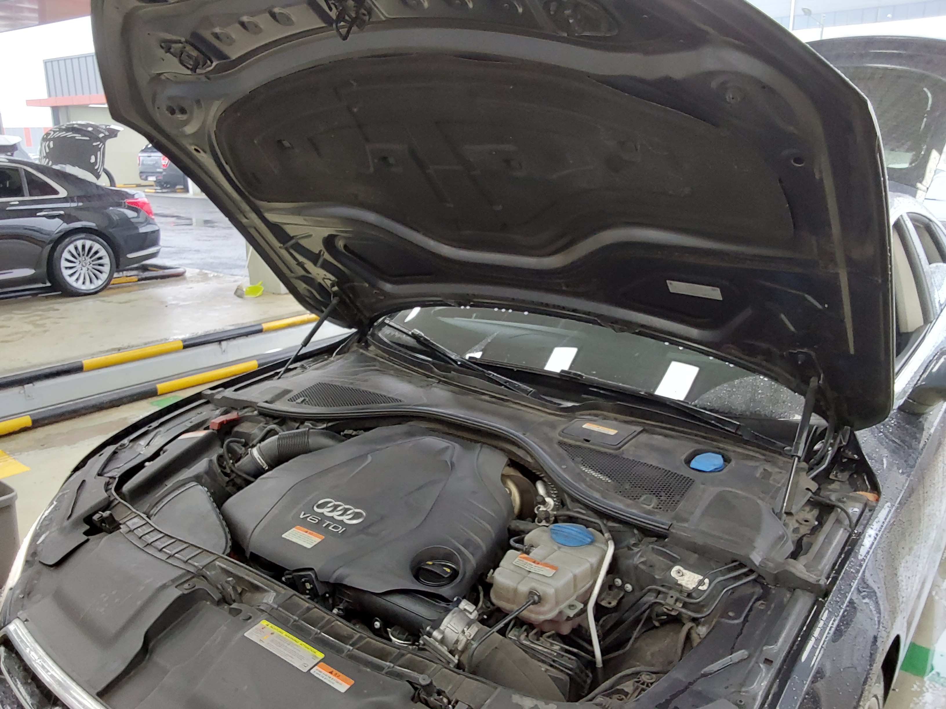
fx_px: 765
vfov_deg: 49.7
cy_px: 354
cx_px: 473
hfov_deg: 63.4
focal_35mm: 28
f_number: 1.9
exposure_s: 1/60
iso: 250
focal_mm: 2.91
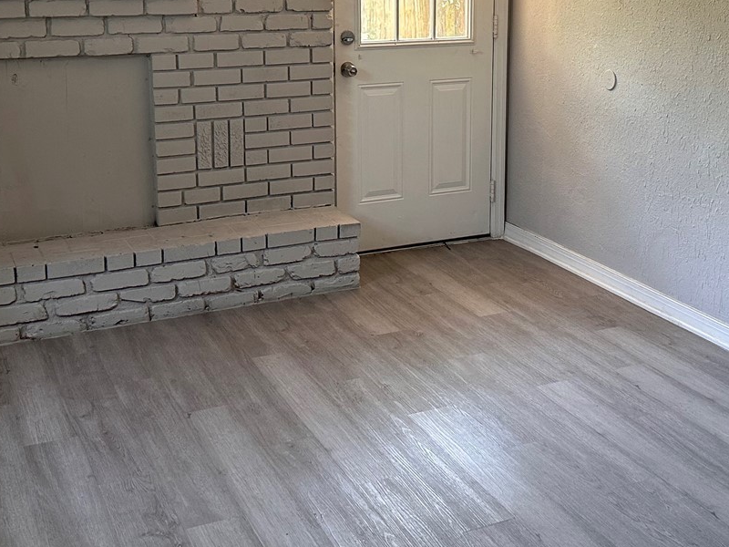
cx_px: 396
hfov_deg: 39.6
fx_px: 1011
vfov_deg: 29.8
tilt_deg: -10.4
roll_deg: -0.8
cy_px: 135
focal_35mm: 48
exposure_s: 1/81
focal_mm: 6.86
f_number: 1.78
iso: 250
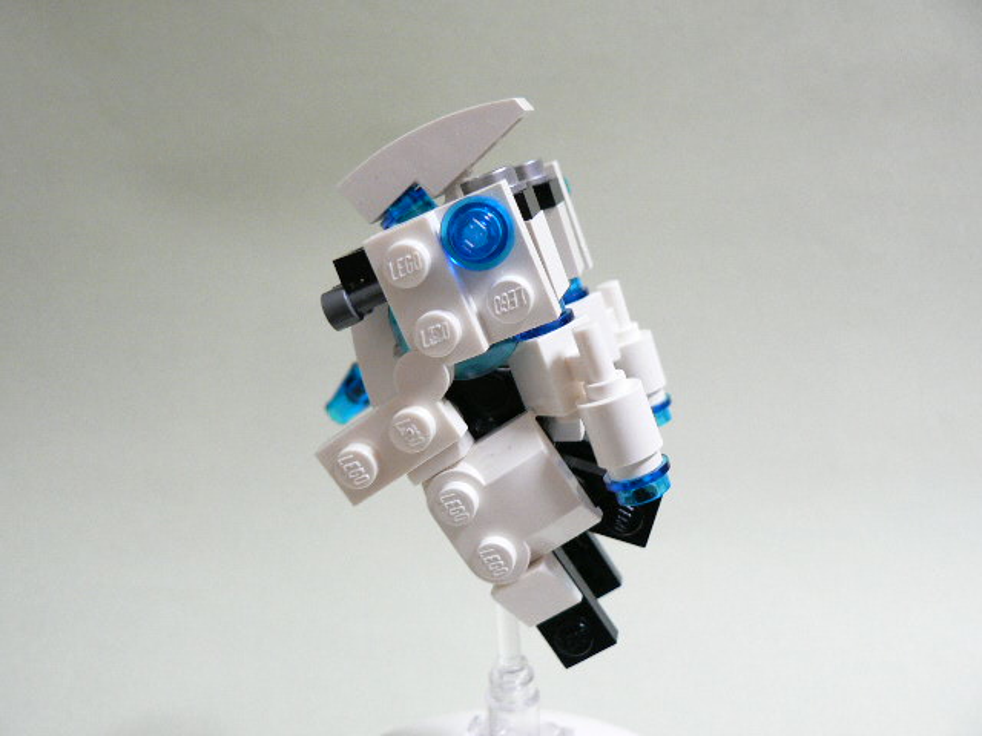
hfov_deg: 51.4
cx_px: 491
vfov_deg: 39.7
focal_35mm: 36
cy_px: 368
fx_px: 1021
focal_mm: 6
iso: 200
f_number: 2.8
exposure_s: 1/15
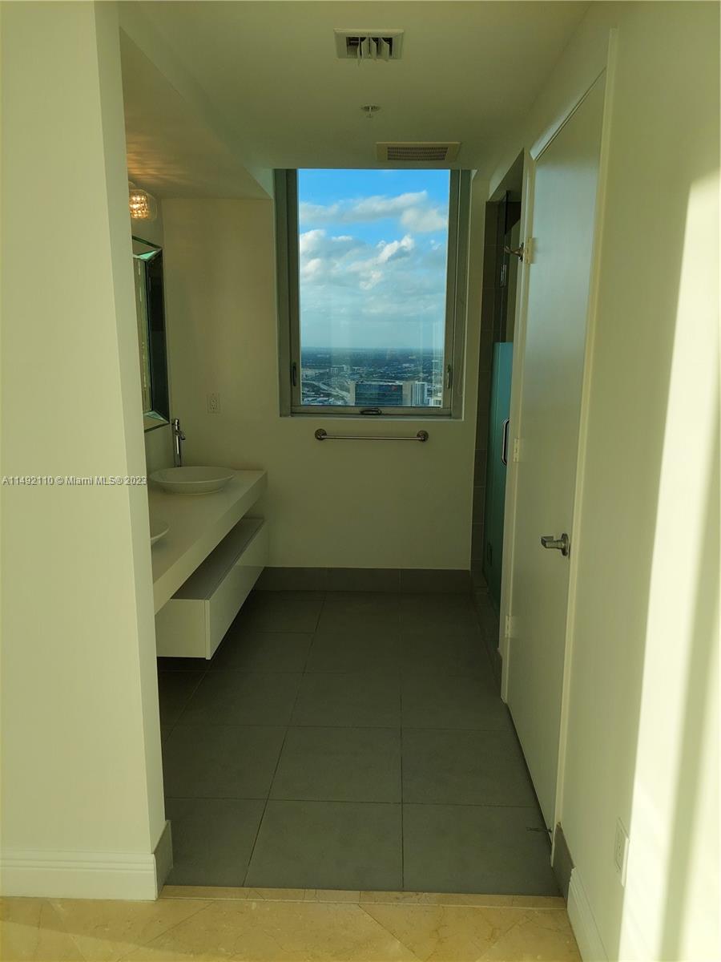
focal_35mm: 24
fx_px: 667
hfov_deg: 56.8
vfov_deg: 71.6
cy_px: 481
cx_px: 360
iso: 40
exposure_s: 1/567
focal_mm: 5.23
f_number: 1.8
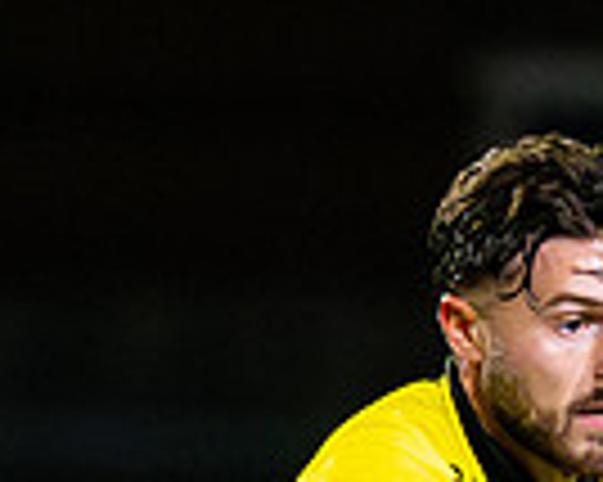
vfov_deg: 0.7
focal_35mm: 2267
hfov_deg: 0.9
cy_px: 552
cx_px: 111
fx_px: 40429
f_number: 2.8
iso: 8000
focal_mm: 300
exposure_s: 1/1250
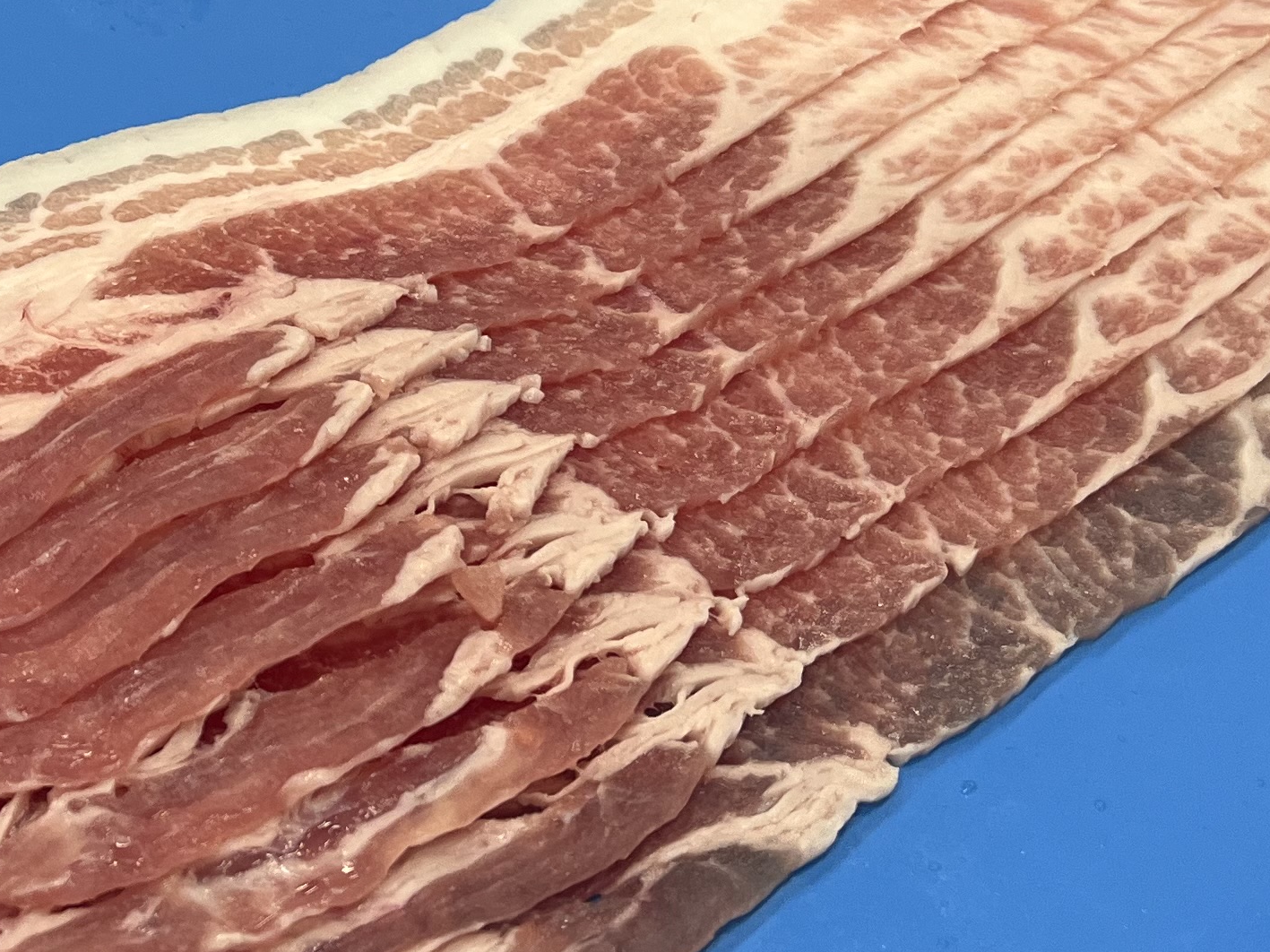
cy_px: 77
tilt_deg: -41.7
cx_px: -84
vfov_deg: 19.5
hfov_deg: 24.7
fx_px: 2714
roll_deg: -1.8
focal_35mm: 74
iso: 80
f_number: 1.6
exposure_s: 1/120
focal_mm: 5.1
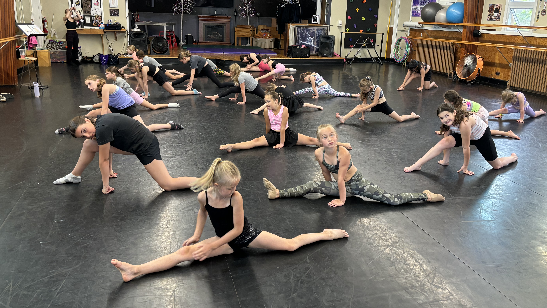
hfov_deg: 66.1
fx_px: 421
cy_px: 119
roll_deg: -2.0
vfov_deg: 40.0
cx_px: 270
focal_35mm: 29
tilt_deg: -13.1
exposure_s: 1/60
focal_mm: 5.96
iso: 200
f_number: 1.6
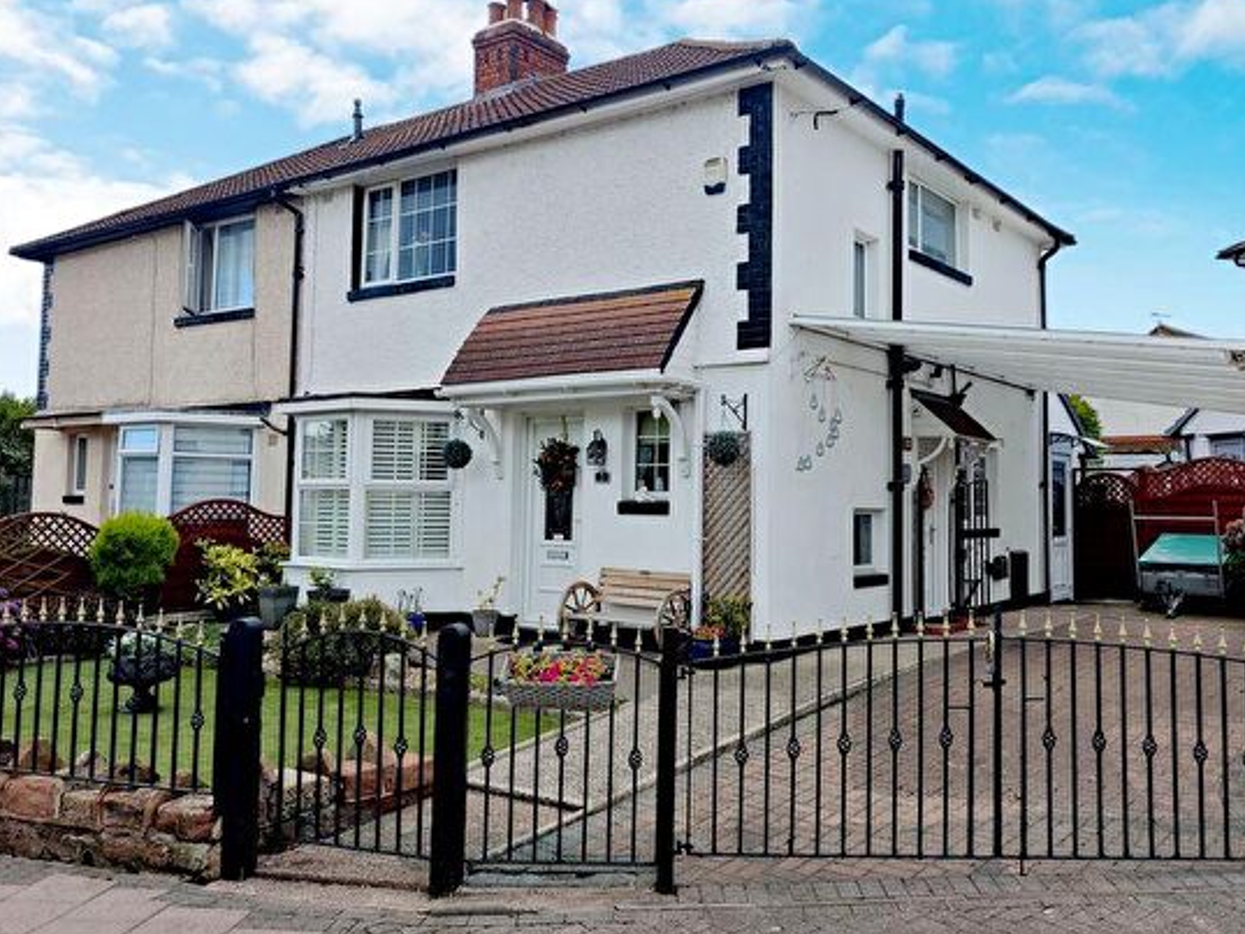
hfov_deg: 59.8
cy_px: 432
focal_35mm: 30
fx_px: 1079
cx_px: 684
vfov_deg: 46.8
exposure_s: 1/2683
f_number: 2
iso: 50
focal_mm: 8.72
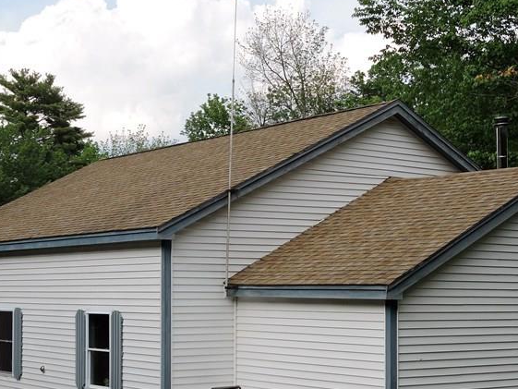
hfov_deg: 26.7
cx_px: 275
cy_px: 300
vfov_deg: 20.0
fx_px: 1093
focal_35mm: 73
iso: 100
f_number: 3.8
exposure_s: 1/500
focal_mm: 7.2
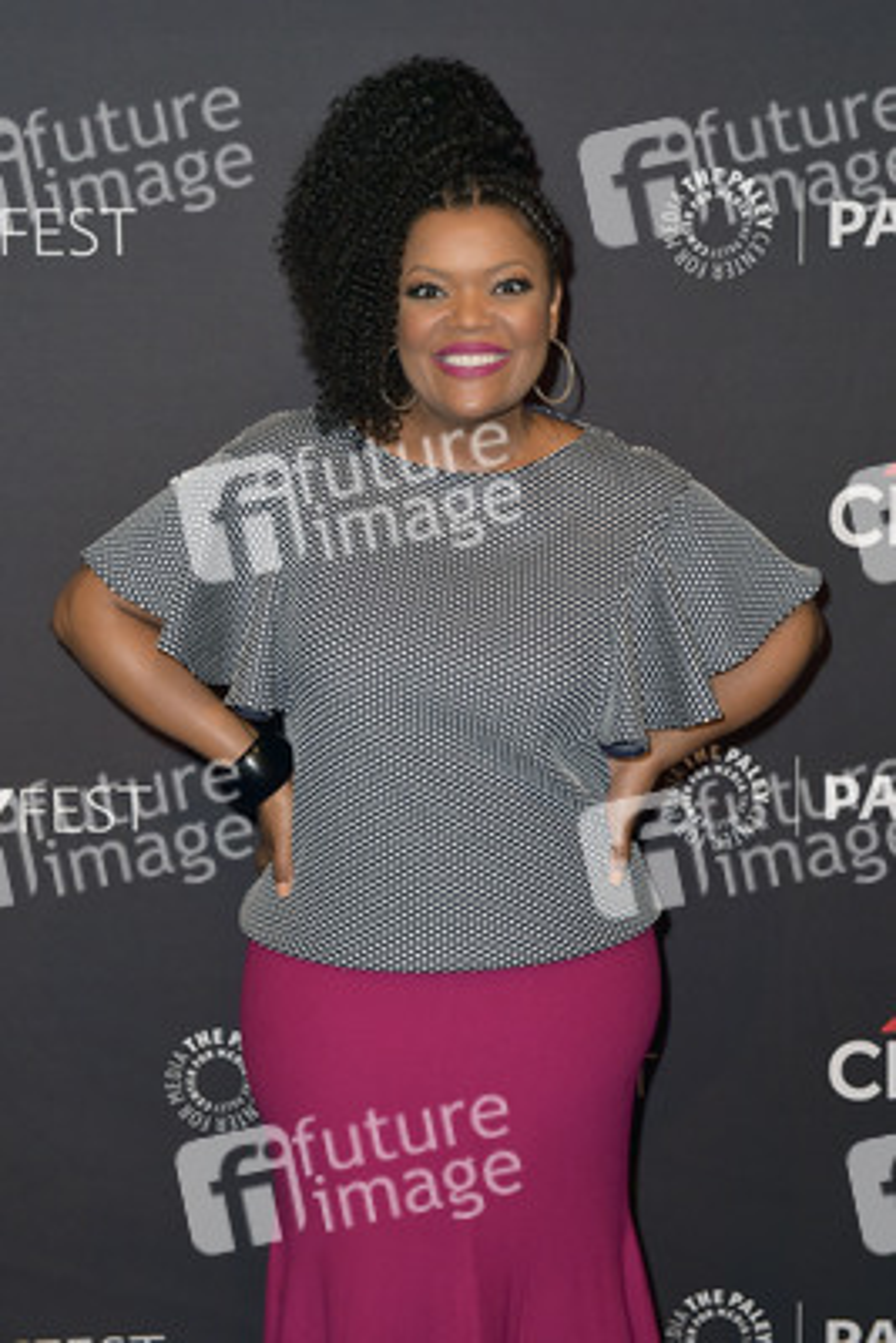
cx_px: 448
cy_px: 672
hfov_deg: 21.9
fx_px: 2312
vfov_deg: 32.4
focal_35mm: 62
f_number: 6.3
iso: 500
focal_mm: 62
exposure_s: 1/320
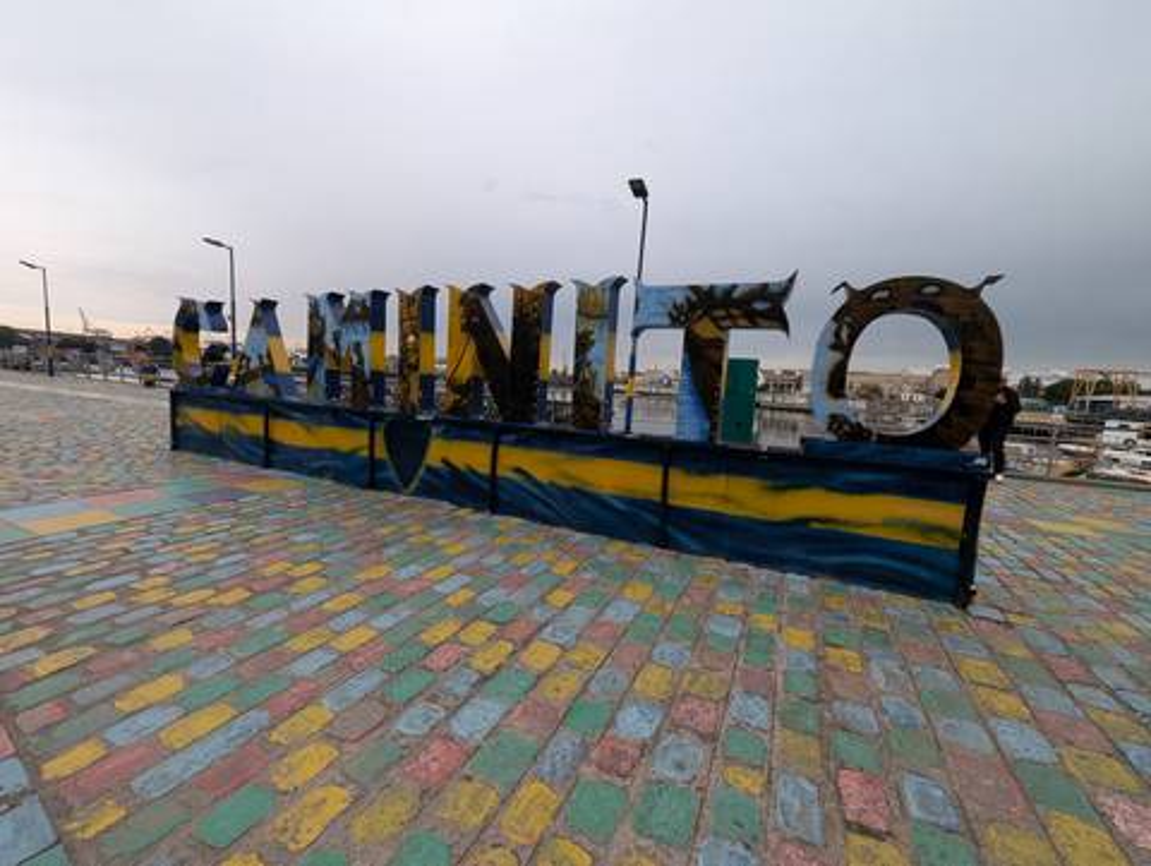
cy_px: 433
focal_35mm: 13
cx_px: 576
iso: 47
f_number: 2.2
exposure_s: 1/494
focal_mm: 1.95
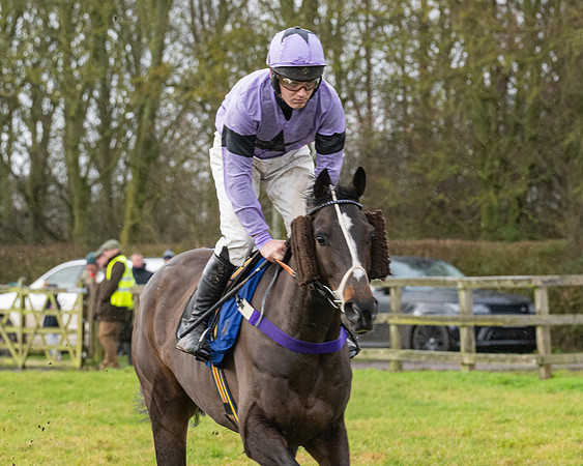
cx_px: 266
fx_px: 4973
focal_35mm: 288
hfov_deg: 6.7
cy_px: 252
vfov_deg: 5.4
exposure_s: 1/500
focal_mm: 125
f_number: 5
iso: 800
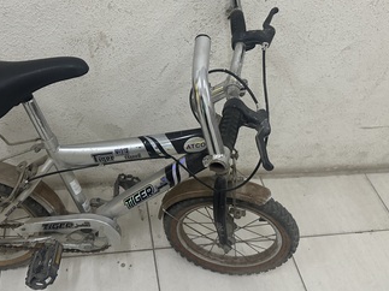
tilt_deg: -43.1
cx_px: 164
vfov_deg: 41.6
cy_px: 120
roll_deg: -10.9
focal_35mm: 34
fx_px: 382
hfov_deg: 53.7
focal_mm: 6.86
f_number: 1.78
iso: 500
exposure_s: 1/60
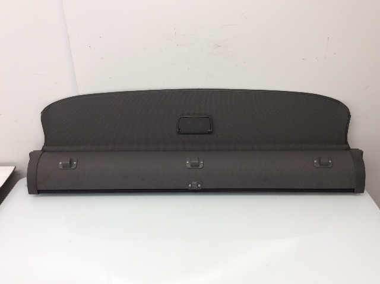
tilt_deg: -29.8
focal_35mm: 32
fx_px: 351
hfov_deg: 56.9
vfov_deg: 44.1
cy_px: 142
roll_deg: +0.9
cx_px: 190
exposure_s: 1/40
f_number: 2.4
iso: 32
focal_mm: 3.3
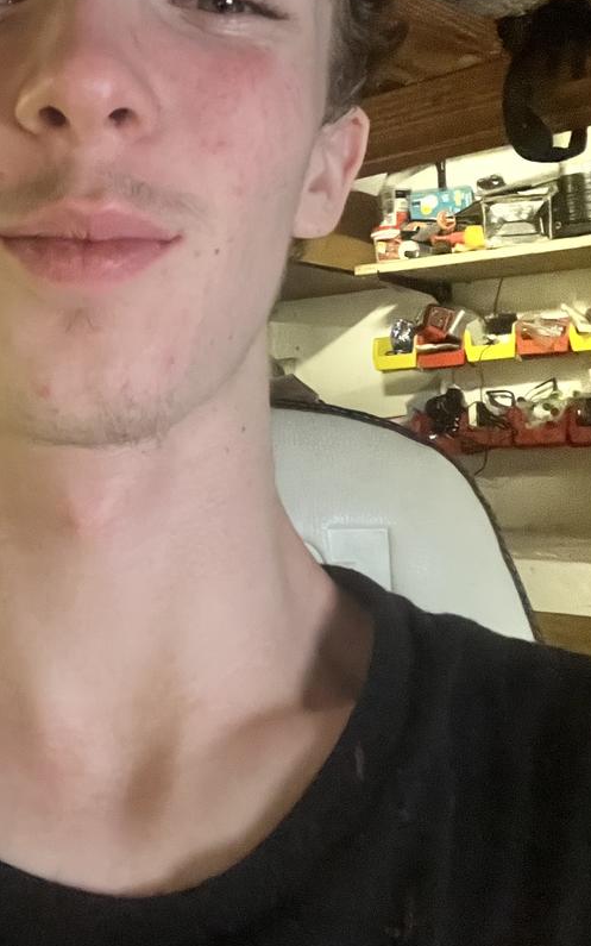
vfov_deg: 41.2
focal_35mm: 48
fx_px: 1237
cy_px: 297
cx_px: 96
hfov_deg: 26.3
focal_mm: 2.71
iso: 1000
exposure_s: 1/15
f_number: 2.2
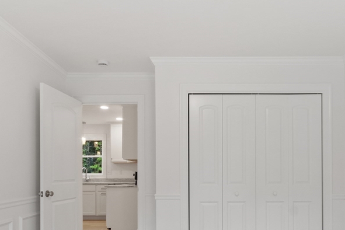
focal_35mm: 26
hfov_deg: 69.0
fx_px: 249
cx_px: 200
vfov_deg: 48.1
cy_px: 165
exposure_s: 1/3
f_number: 8
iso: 320
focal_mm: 10
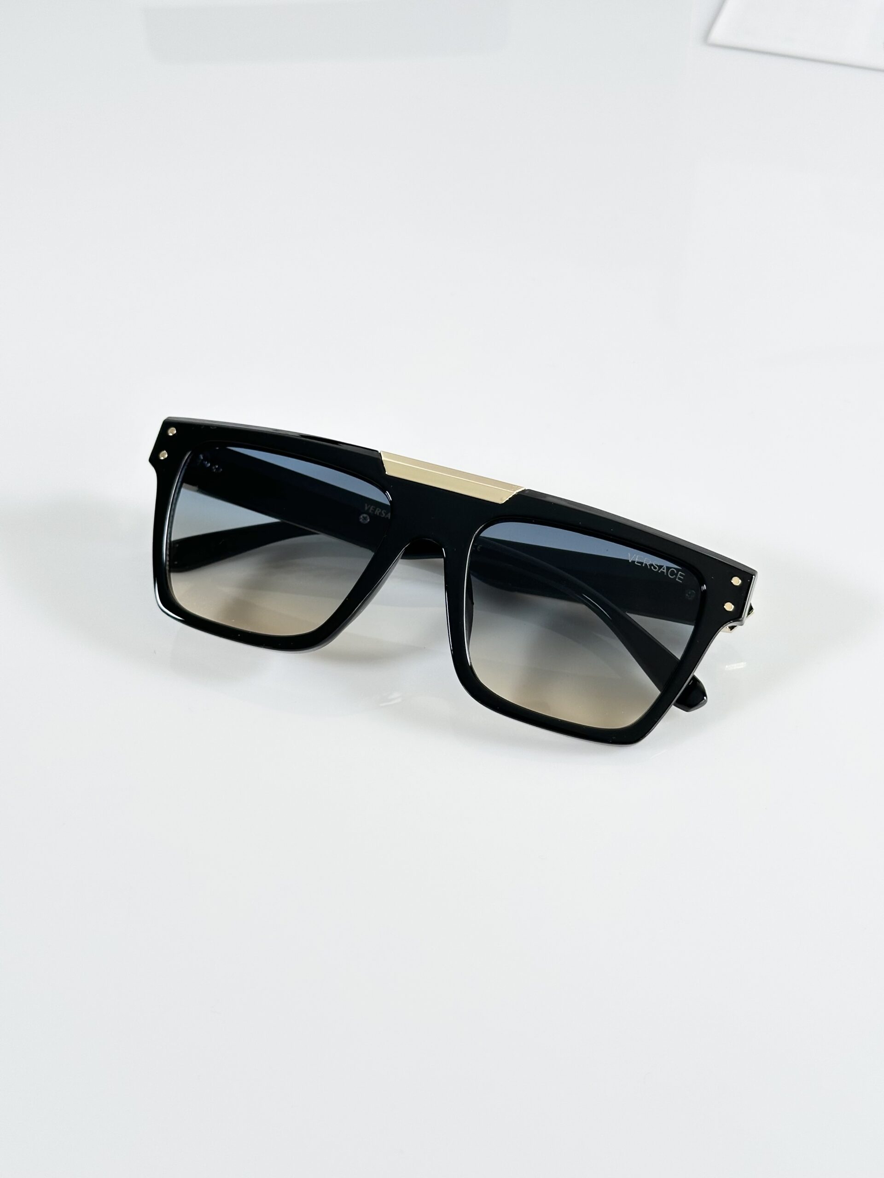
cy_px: 589
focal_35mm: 48
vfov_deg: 39.7
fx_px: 1634
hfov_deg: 30.3
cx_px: 442
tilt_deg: -46.4
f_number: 1.78
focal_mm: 6.86
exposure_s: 1/121
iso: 64
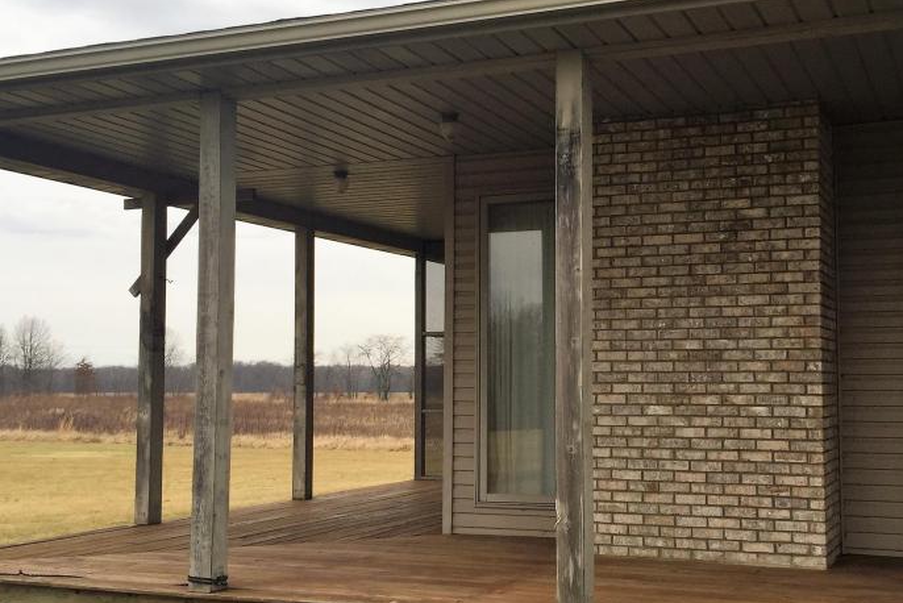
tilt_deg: +5.1
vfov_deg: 29.9
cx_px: 558
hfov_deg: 43.3
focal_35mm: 45
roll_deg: -0.5
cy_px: 312
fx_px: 1129
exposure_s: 1/514
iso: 32
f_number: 2.2
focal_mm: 4.15
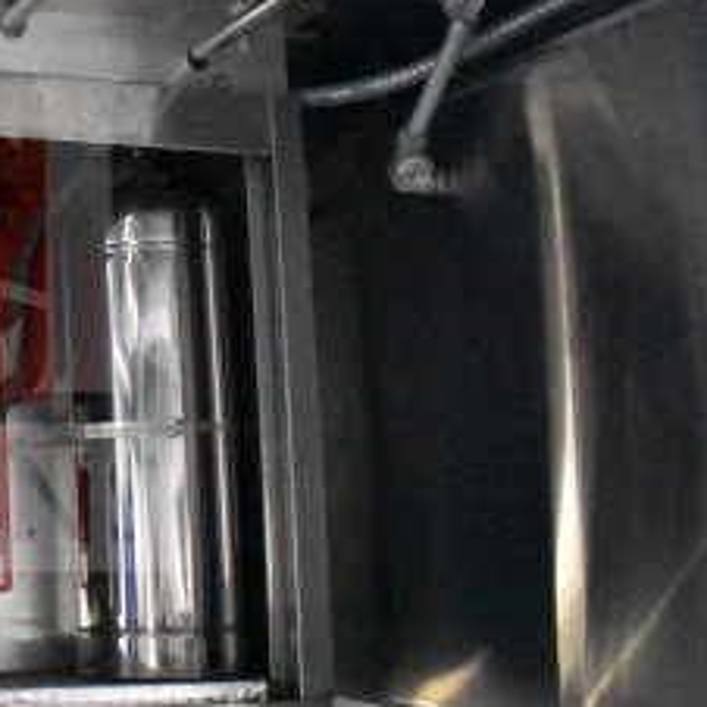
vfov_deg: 27.7
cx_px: -160
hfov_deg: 24.8
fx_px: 1433
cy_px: 324
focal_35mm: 62
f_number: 3.5
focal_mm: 18
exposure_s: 1/30
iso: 16000
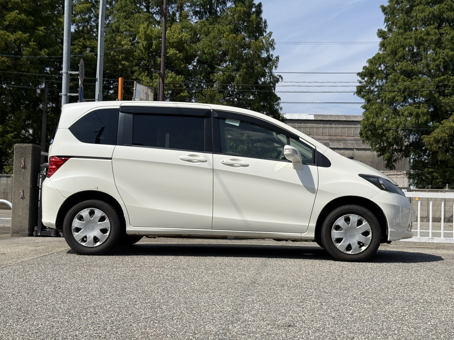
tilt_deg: +2.5
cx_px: 227
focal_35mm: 48
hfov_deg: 39.7
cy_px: 170
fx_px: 630
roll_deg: -1.1
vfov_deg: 30.3
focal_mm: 6.76
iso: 64
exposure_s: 1/7874
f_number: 1.78
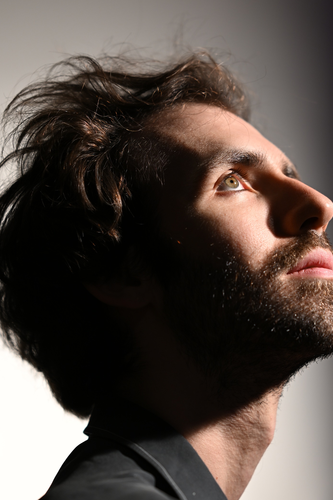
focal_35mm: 122
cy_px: 345
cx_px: 175
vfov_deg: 16.7
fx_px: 1693
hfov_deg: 11.2
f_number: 2
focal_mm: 85
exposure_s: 1/400
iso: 200
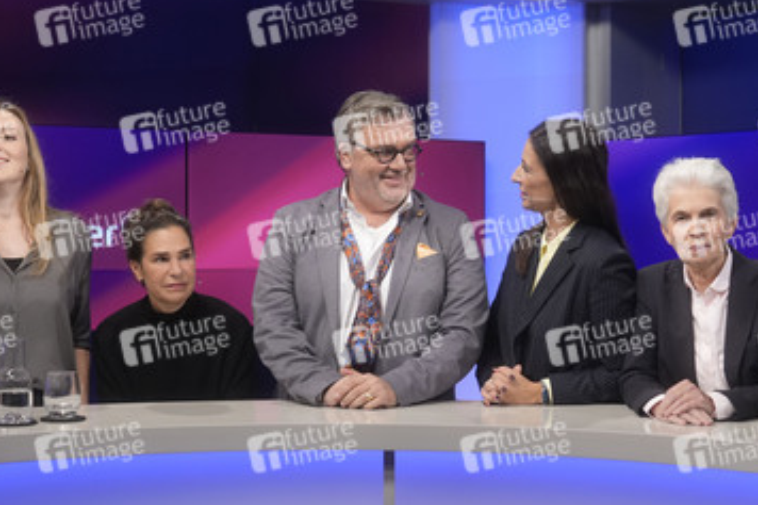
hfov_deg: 35.0
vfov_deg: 23.7
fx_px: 1200
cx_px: 331
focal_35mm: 57
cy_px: 288
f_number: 2.2
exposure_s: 1/250
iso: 640
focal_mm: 30
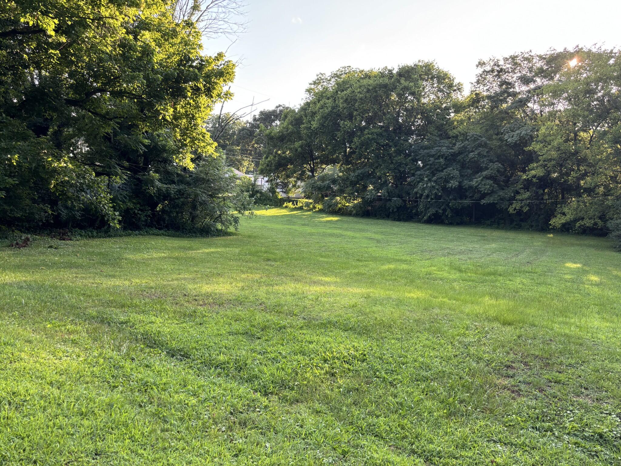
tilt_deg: -4.8
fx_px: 466
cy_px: 233
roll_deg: -1.5
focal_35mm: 26
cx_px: 310
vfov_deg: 53.1
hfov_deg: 67.3
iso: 40
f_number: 1.6
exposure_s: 1/212
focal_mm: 5.96
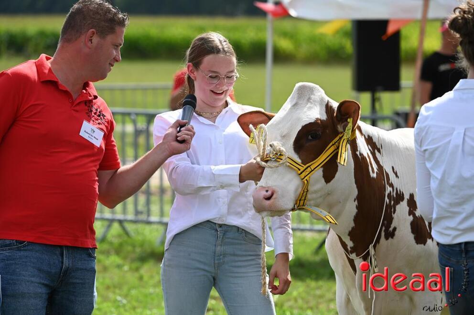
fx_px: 2499
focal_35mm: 190
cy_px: 158
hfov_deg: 10.8
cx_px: 237
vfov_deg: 7.2
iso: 500
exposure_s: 1/2000
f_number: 5.6
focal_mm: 190
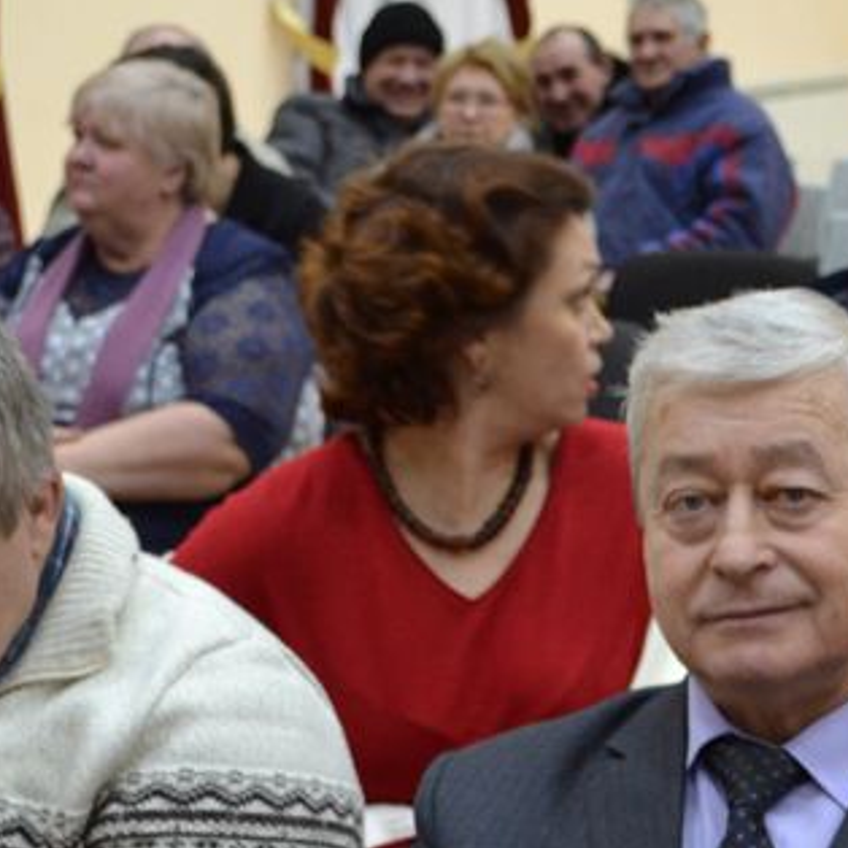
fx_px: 3686
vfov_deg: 13.0
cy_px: 828
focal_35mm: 133
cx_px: 713
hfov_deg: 13.0
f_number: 4.8
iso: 720
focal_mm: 32
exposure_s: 1/15
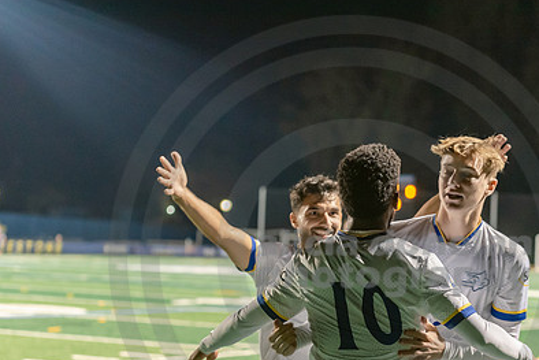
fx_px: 1543
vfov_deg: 13.3
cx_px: 352
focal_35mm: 103
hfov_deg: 19.8
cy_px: 258
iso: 2500
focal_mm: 70
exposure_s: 1/200
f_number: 2.8
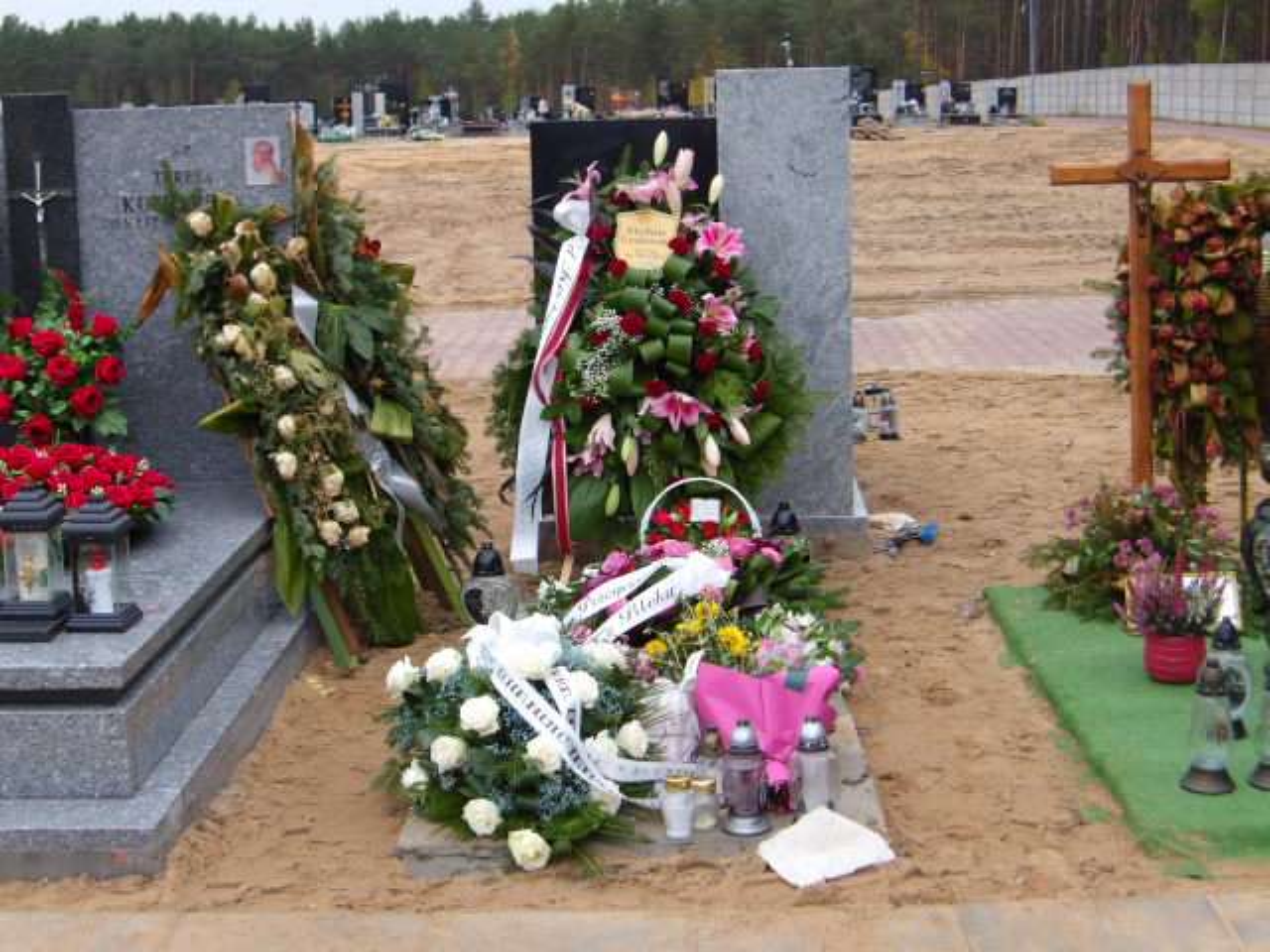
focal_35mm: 53
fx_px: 1944
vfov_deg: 27.5
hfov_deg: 36.2
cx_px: 635
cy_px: 476
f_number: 4.2
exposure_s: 1/30
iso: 114
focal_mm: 9.4
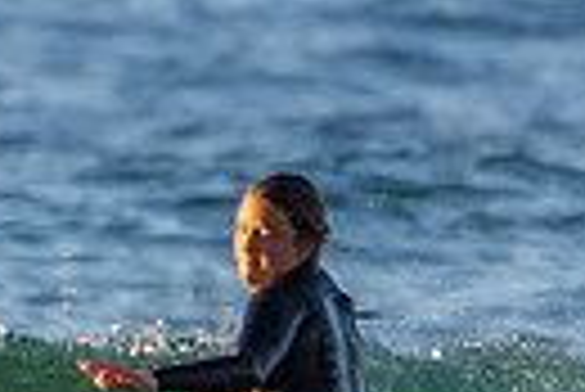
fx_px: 54547
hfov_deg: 0.6
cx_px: 230
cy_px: 611
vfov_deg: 0.4
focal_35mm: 3353
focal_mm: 500
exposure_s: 1/1250
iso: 900
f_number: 5.6
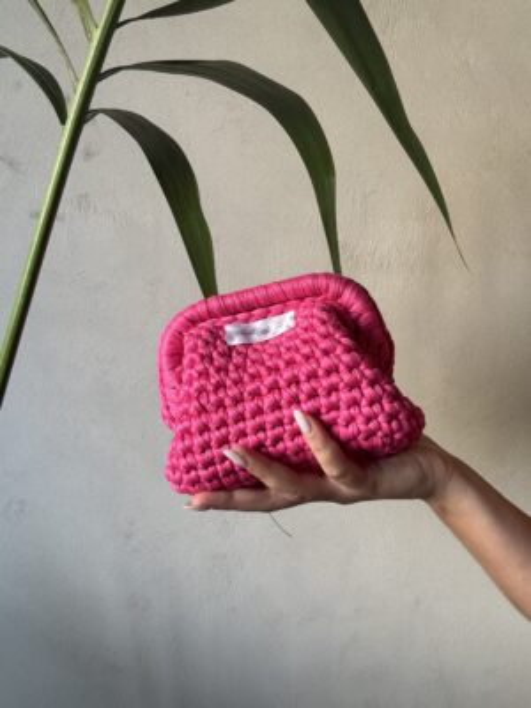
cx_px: 266
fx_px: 614
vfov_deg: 60.0
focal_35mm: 30
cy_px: 354
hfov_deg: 46.8
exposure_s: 1/60
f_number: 1.9
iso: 100
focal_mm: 2.69
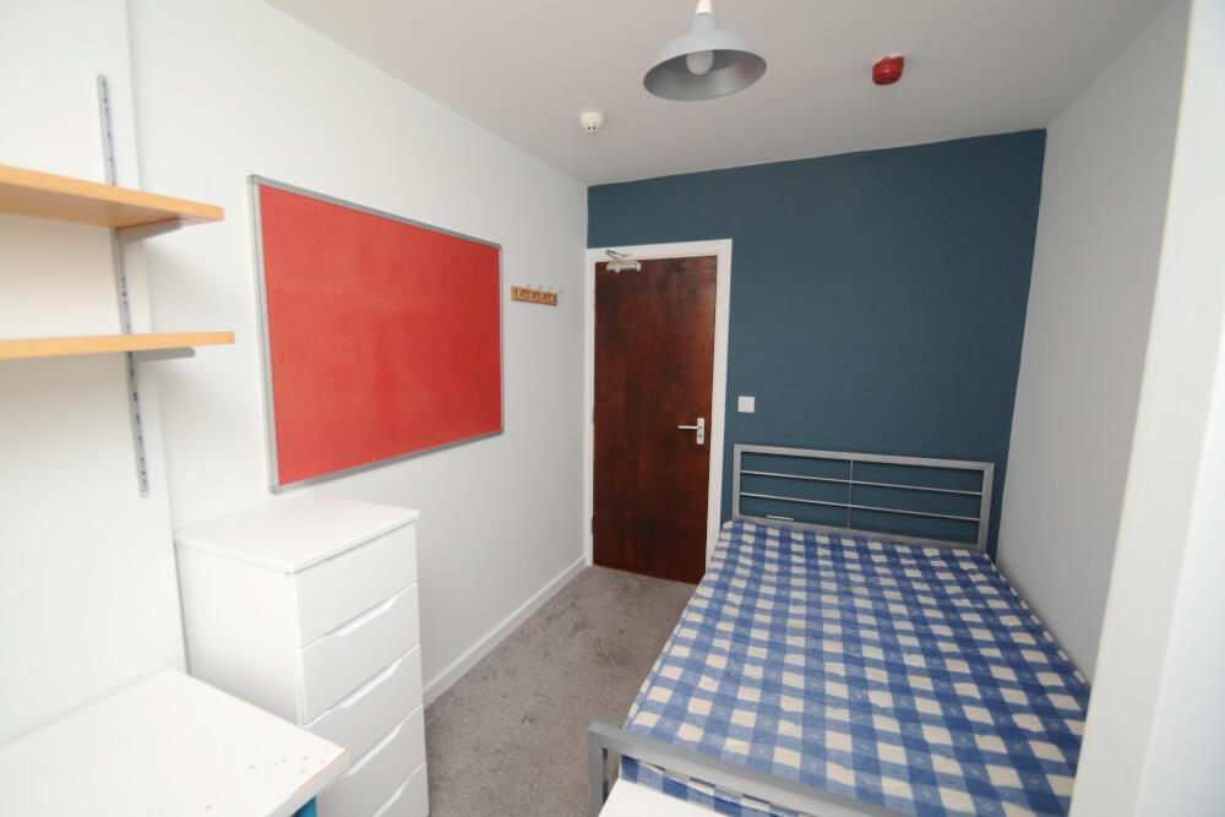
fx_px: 510
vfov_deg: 77.3
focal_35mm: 15
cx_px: 612
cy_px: 408
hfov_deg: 100.4
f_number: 3.5
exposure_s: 1/200
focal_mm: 10
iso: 400
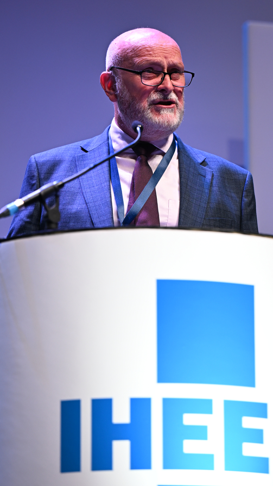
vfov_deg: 14.3
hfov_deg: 8.1
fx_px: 1930
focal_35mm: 150
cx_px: 156
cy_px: 236
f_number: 2.8
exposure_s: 1/200
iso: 400
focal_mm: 125
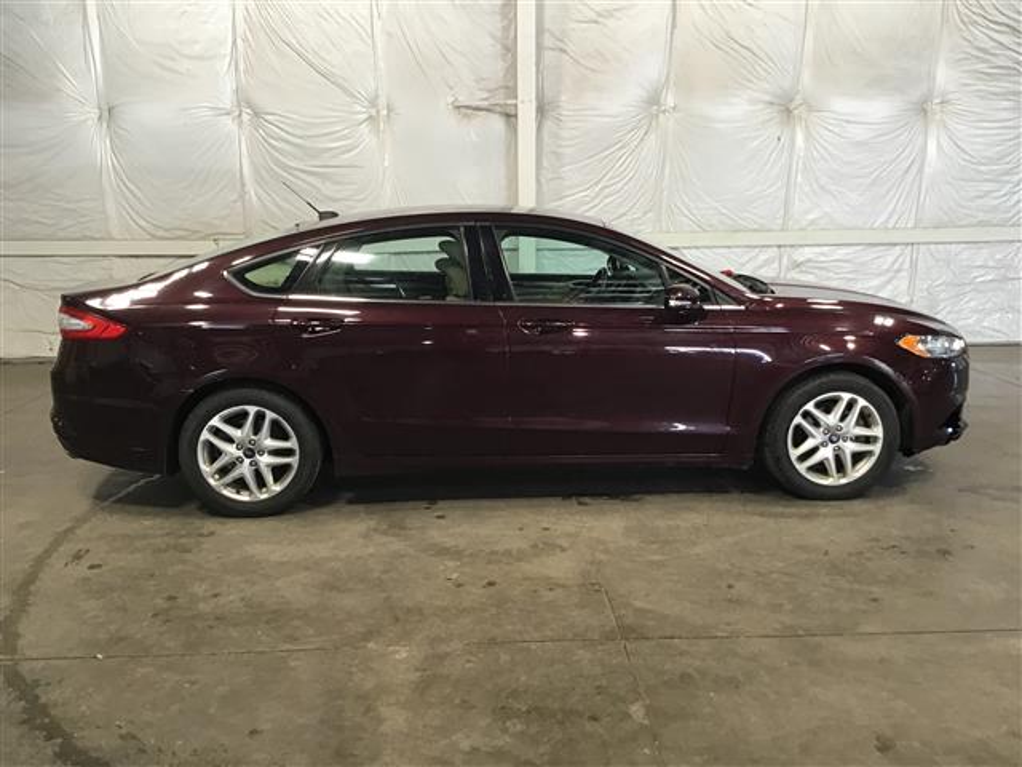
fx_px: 915
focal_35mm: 31
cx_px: 511
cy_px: 384
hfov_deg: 58.4
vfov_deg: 45.4
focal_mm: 3.3
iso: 50
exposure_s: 1/30
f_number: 2.4
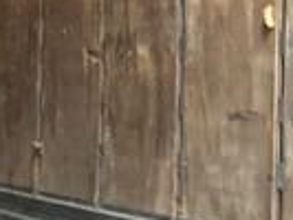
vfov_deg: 6.9
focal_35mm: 215
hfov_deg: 8.4
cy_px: 156
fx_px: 1821
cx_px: -412
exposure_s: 1/5
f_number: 1.8
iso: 100
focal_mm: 3.99
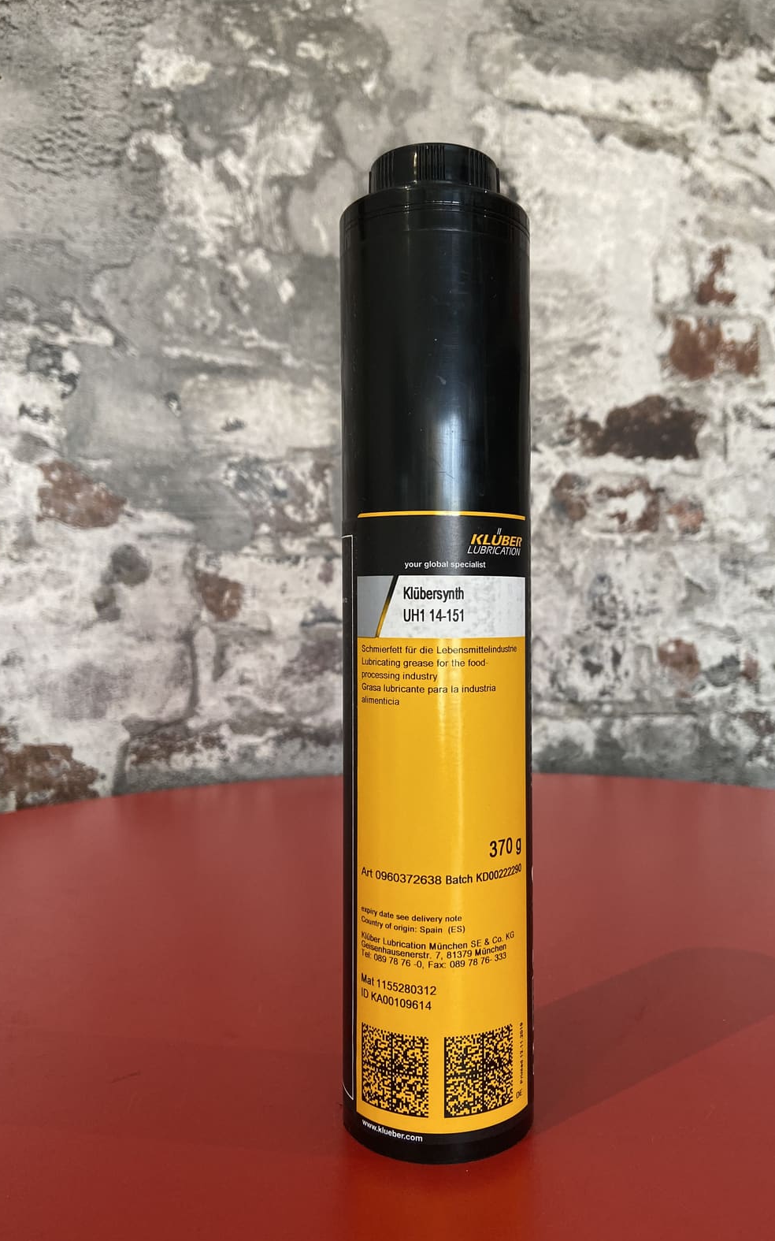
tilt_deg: -0.2
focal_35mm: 28
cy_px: 622
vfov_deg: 66.5
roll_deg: -0.3
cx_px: 439
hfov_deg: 44.4
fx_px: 946
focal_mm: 4.25
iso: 125
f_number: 1.8
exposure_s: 1/50
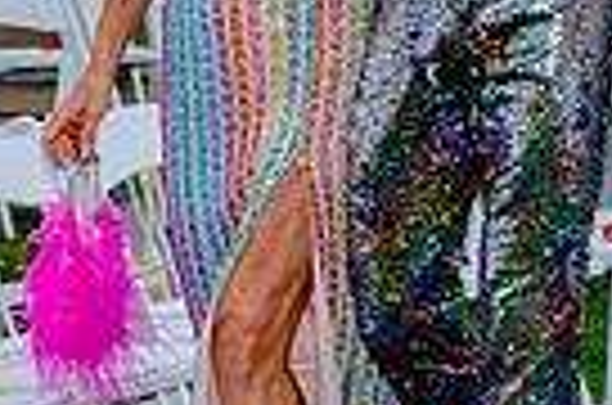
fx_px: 5105
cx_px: 324
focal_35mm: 301
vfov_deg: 4.5
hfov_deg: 6.9
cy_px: -204
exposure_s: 1/200
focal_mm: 58
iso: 320
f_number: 5.6
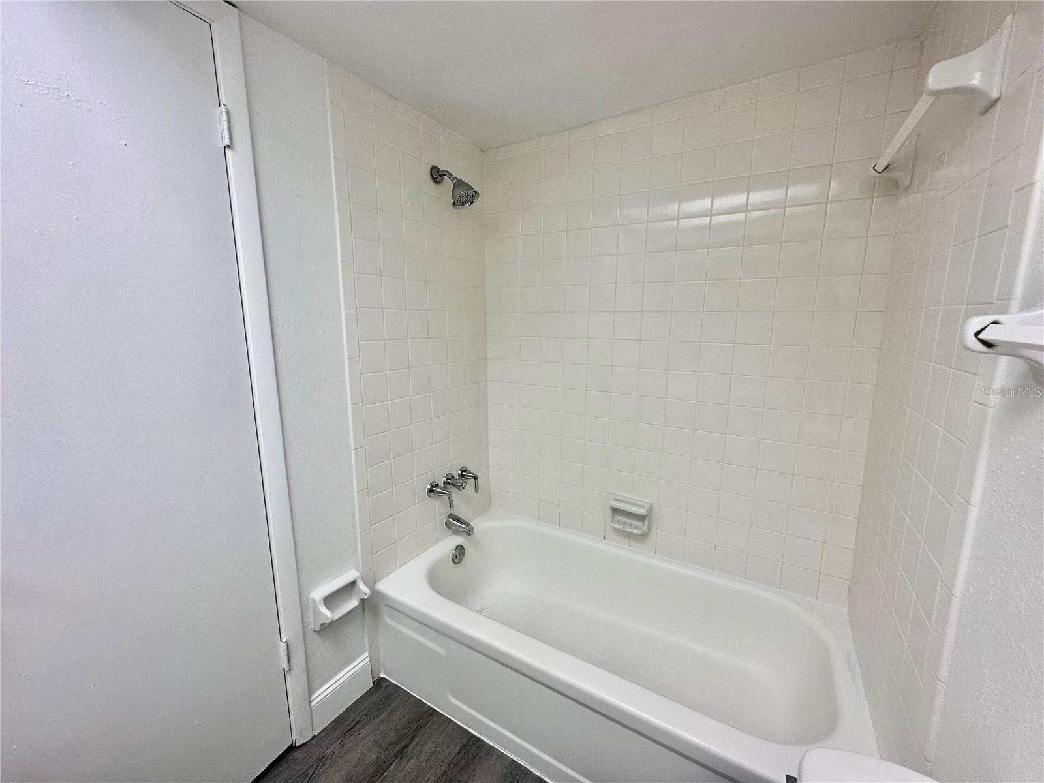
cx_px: 522
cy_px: 392
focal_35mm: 14
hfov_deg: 102.1
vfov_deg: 85.7
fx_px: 422
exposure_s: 1/120
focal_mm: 2.22
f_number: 2.2
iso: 80
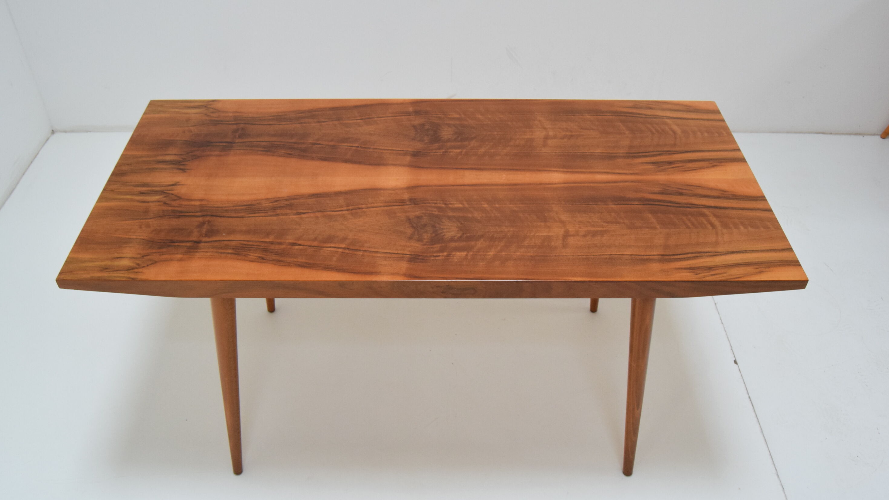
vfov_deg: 38.3
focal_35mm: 31
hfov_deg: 63.4
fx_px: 720
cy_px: 252
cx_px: 439
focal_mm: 19
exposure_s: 1/160
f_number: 6.3
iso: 1600
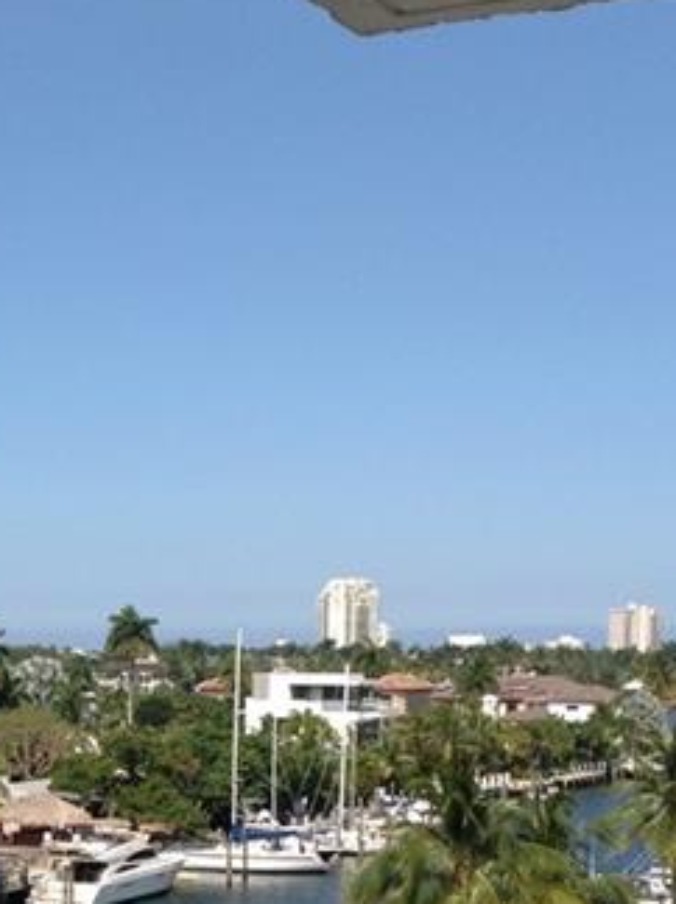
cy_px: 829
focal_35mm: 83
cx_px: -88
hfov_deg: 17.1
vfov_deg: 22.9
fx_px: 2167
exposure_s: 1/1681
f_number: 2.4
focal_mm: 4.28
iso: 50
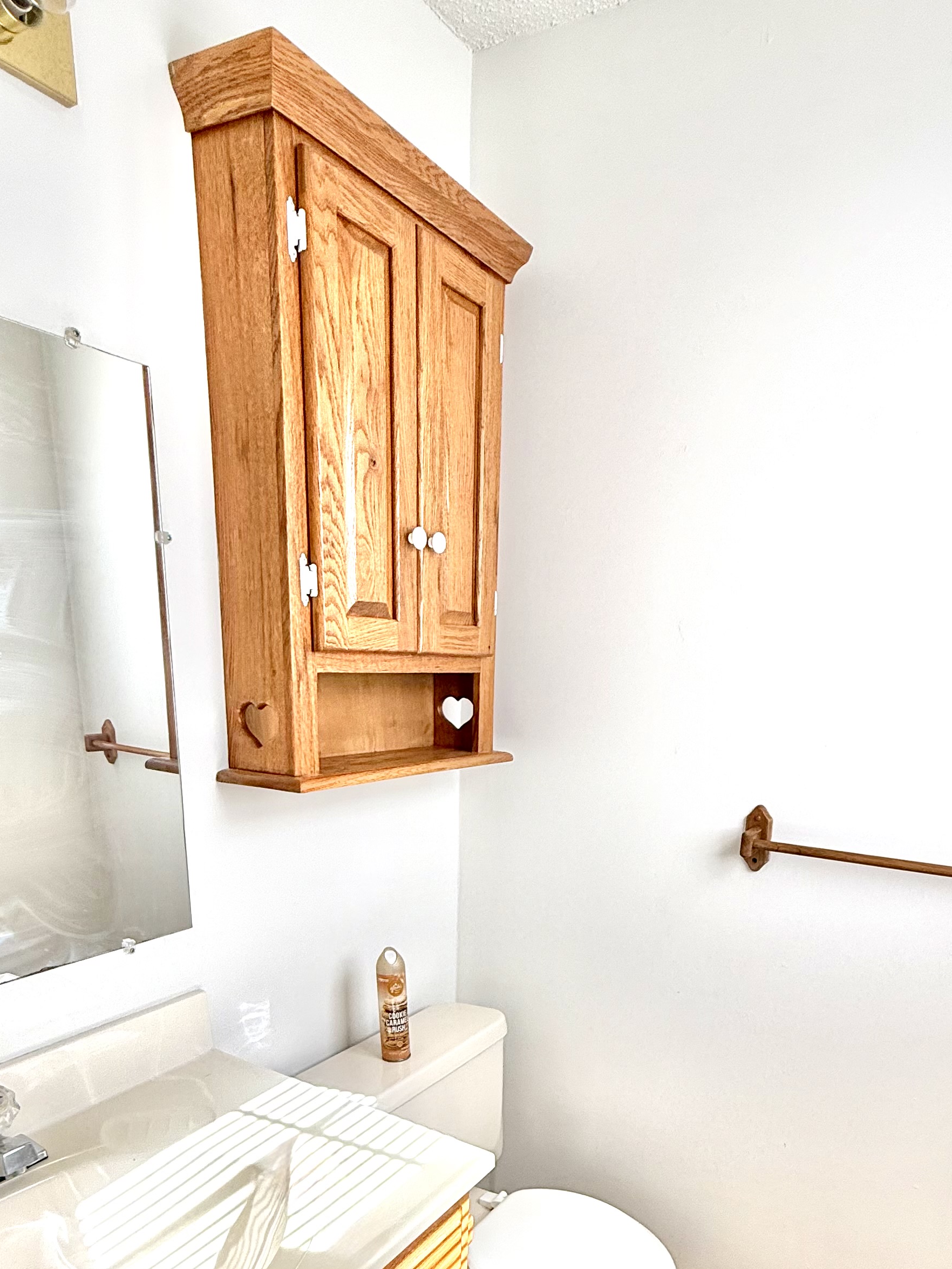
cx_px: 554
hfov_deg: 56.5
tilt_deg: -15.7
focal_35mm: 24
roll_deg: -3.1
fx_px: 880
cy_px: 905
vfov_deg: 68.3
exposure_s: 1/203
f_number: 2.2
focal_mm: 2.22
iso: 64
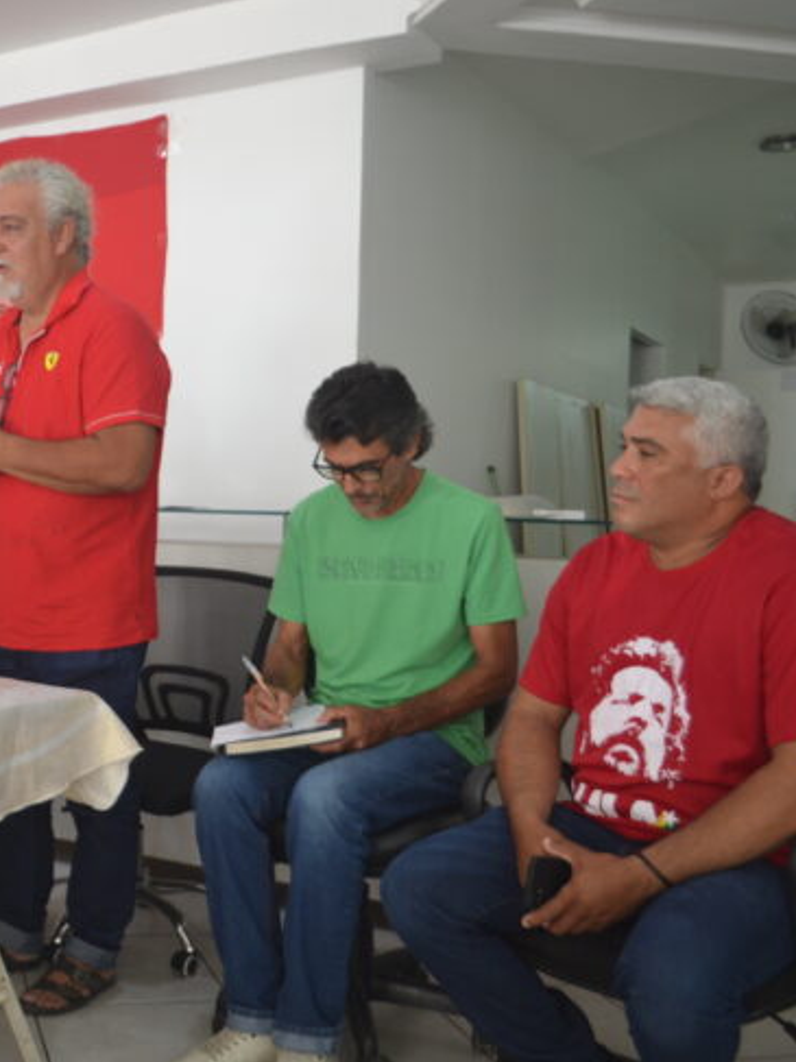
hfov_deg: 33.1
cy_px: 543
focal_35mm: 40
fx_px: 1227
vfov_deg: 46.8
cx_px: 11
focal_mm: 18
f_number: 3.5
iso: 400
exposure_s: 1/50
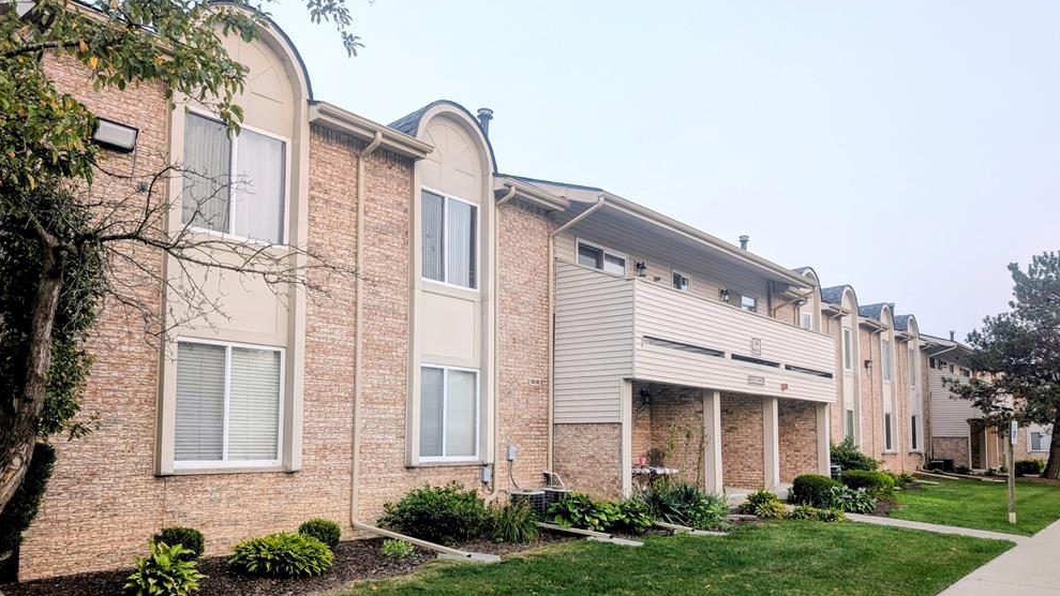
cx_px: 527
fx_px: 759
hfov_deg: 69.9
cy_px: 384
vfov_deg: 42.4
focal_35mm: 27
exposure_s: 1/32.9
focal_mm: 6.9
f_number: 1.68
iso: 21
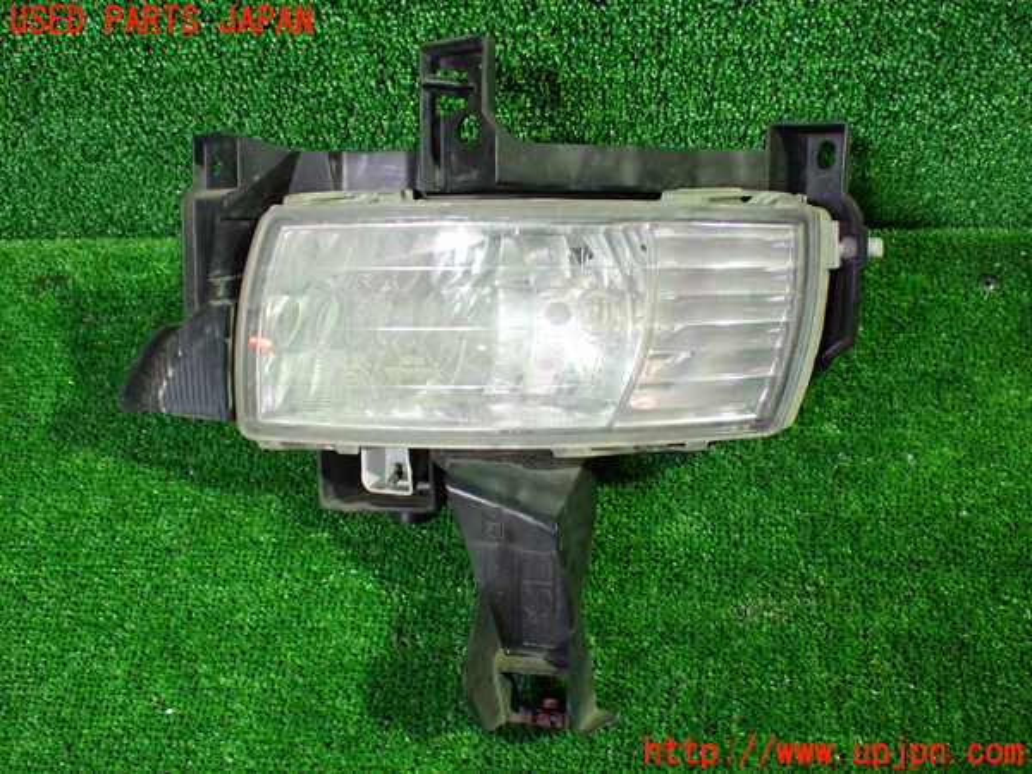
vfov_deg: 39.7
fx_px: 1073
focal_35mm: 36
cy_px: 387
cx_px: 516
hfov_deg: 51.4
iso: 800
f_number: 2.5
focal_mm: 6.37
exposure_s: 1/40
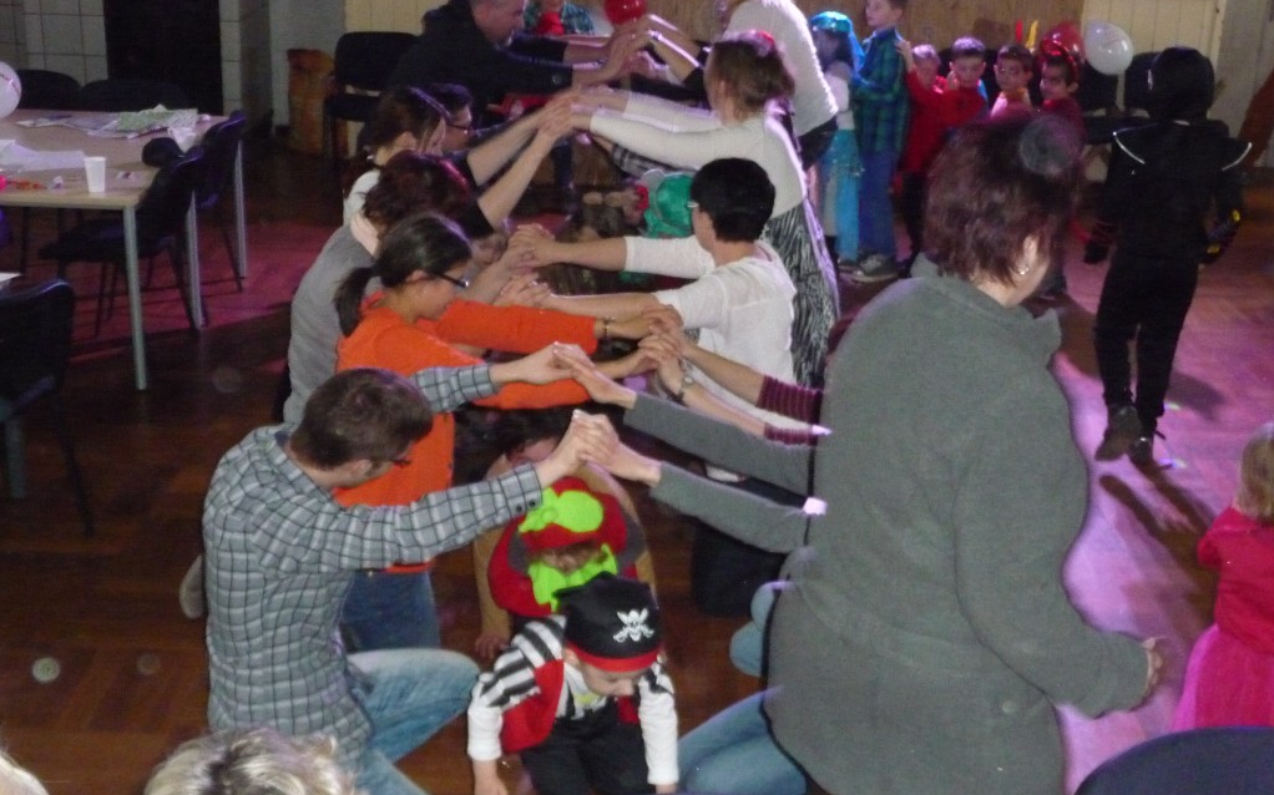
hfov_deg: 39.6
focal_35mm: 51
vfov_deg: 25.3
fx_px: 1770
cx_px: 637
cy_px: 427
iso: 800
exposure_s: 1/30
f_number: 4.2
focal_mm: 8
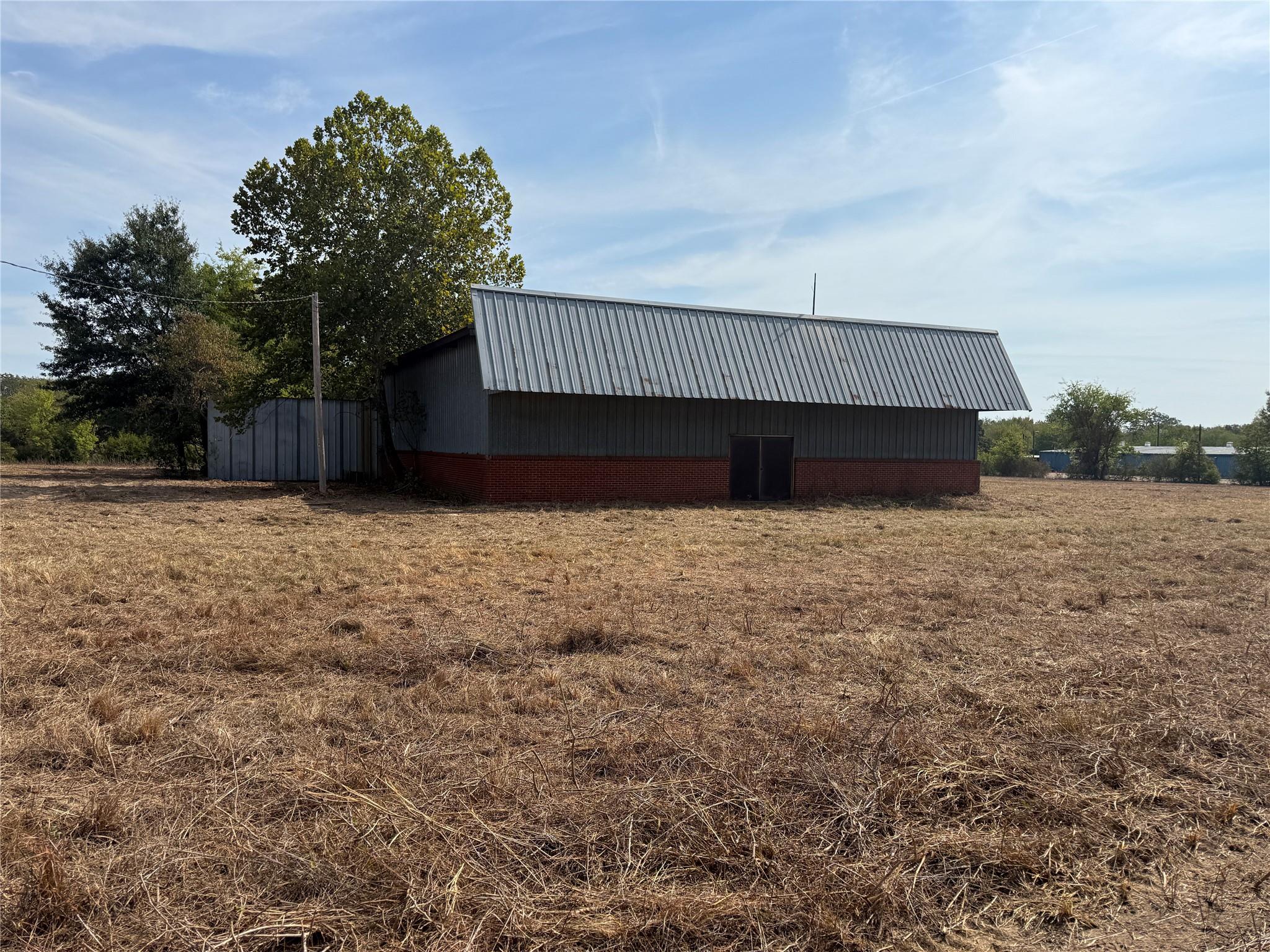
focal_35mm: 24
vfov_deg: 56.8
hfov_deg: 71.6
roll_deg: -0.9
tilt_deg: -1.9
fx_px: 881
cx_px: 635
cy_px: 476
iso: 80
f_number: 1.78
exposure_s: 1/8130
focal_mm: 6.76
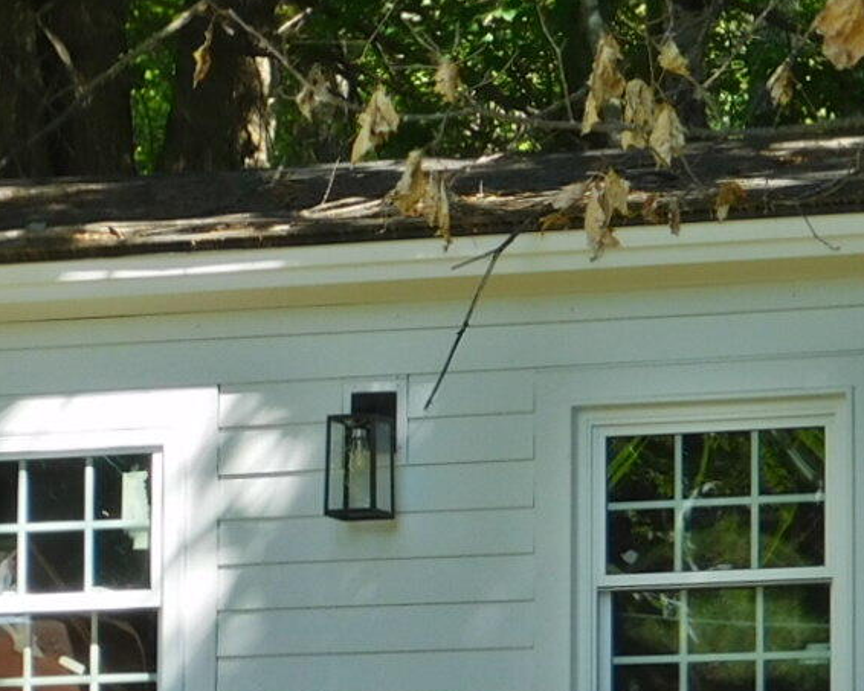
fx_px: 5908
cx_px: 484
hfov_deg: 8.4
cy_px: 586
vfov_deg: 6.7
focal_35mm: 231
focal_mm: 10.4
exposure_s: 1/200
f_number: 4
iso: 125
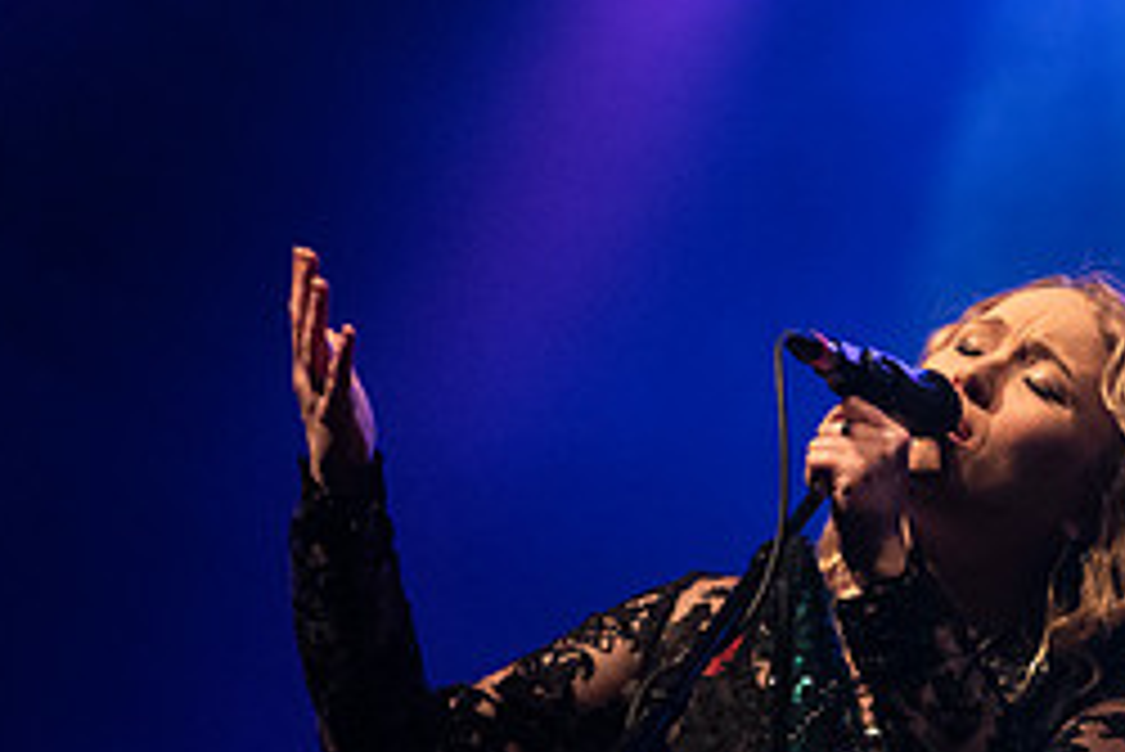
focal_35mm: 144
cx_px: 518
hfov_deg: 14.2
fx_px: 4502
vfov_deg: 9.5
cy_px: 687
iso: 2500
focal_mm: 62
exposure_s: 1/160
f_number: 3.2
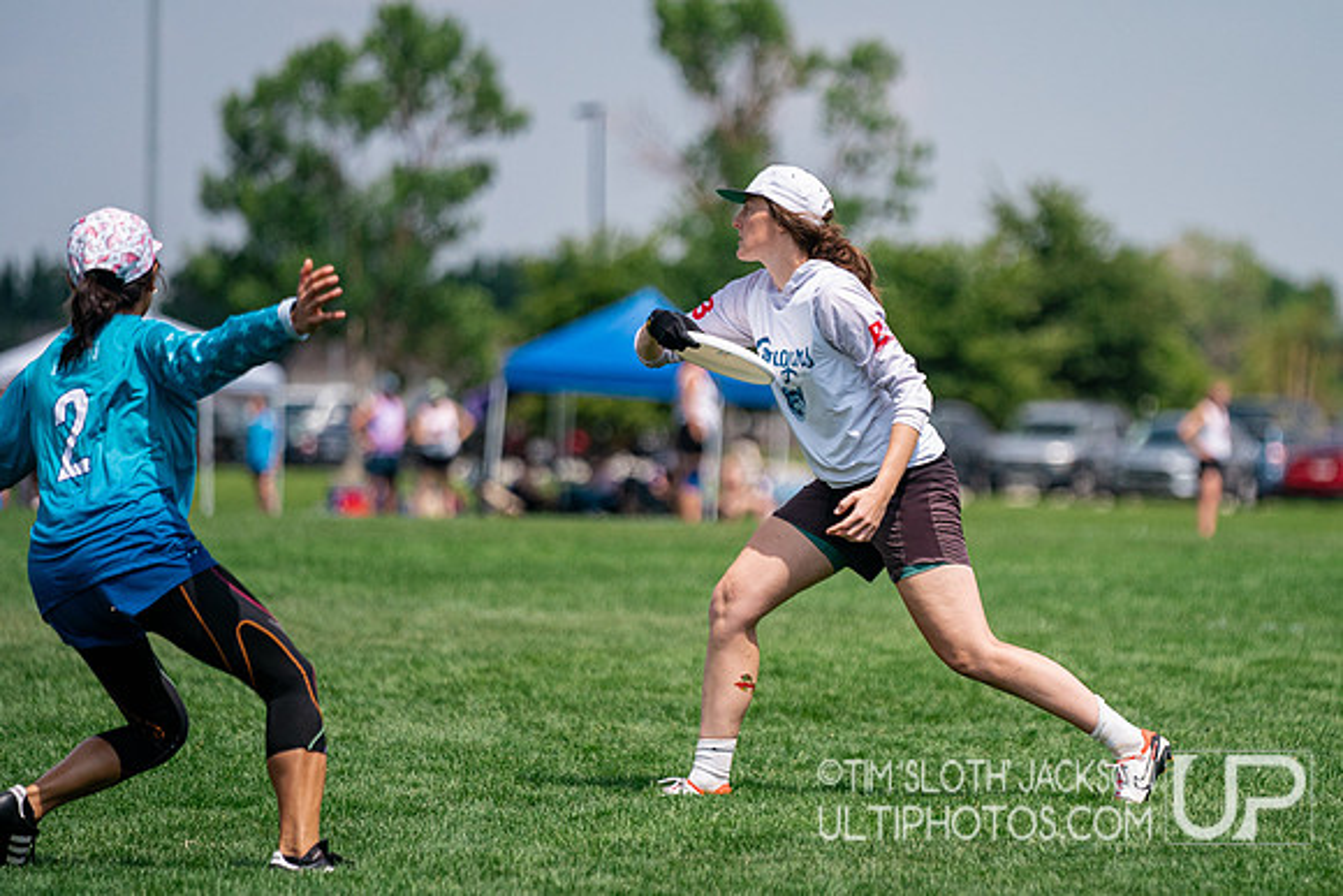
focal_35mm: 274
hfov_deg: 7.5
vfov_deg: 5.0
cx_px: 917
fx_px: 10208
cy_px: 409
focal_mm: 200
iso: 640
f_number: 2.8
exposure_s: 1/12800
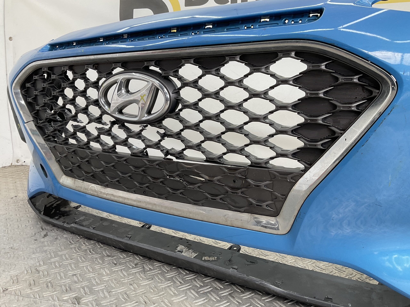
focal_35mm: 29
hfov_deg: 61.7
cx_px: 205
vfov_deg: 48.2
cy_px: 154
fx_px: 343
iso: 25
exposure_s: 1/100
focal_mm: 3
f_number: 1.8
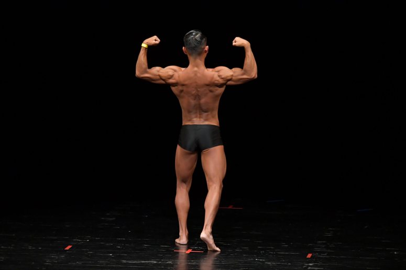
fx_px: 3213
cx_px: 203
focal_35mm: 285
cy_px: 135
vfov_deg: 4.8
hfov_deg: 7.2
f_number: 5.6
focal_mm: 190
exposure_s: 1/400
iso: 3200
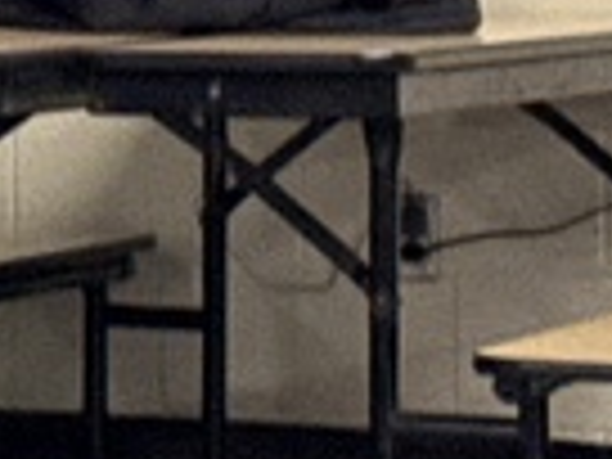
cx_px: -508
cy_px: -464
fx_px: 6400
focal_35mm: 362
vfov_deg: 4.1
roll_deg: -1.5
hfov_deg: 5.4
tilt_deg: +0.5
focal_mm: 6.76
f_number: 1.78
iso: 320
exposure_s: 1/40
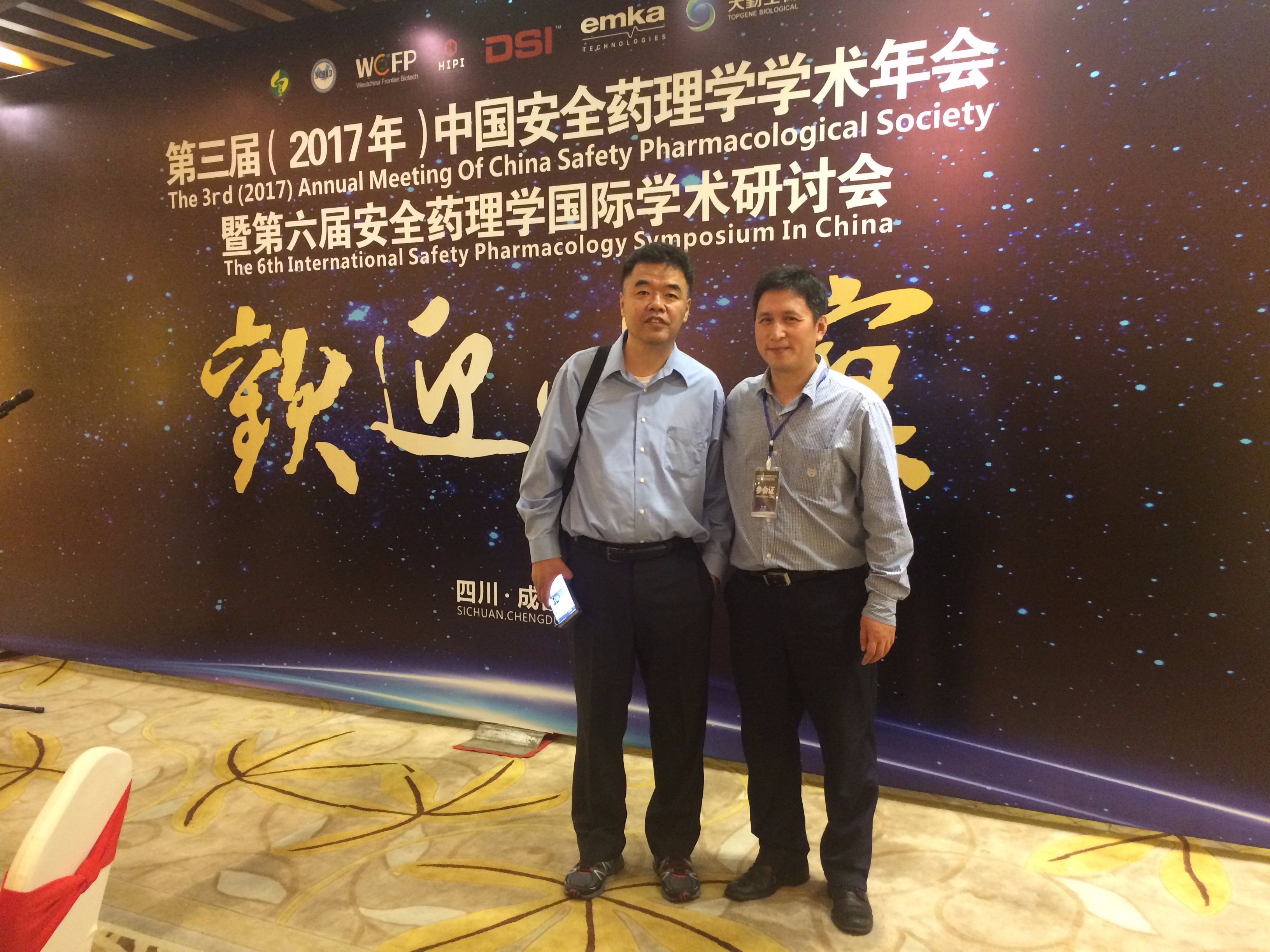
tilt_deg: -4.3
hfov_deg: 61.7
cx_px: 635
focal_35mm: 29
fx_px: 1064
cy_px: 476
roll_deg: +1.1
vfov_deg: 48.2
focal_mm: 4.15
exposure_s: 1/20
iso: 320
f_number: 2.2
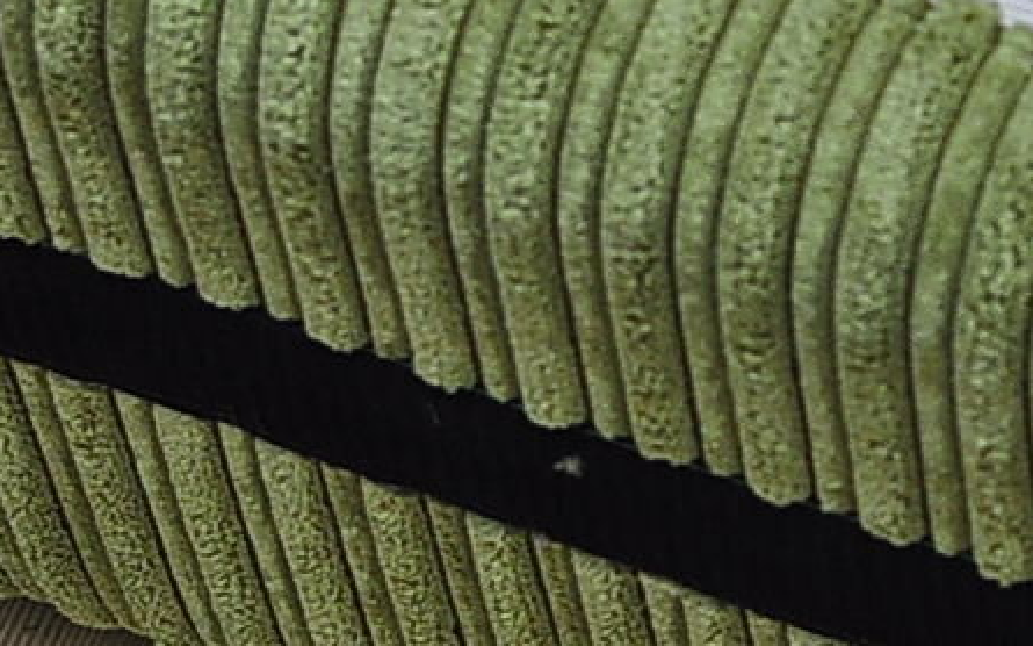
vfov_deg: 5.1
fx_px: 7247
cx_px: 1444
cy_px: -339
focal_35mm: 257
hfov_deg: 8.0
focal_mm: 35
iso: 400
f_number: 3.2
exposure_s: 1/160
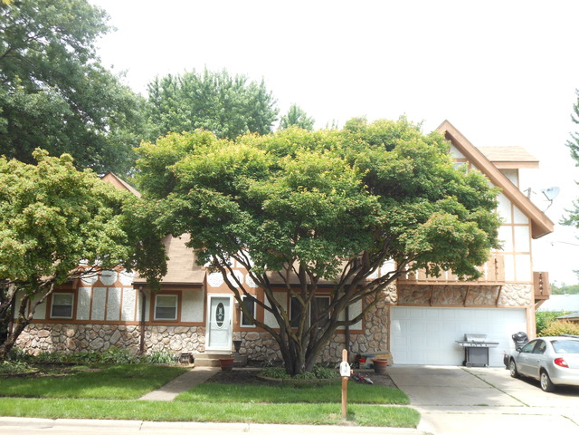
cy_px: 218
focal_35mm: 38
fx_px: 636
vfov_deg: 37.7
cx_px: 290
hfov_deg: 49.0
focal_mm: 6.8
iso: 80
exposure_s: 1/200
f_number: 3.6
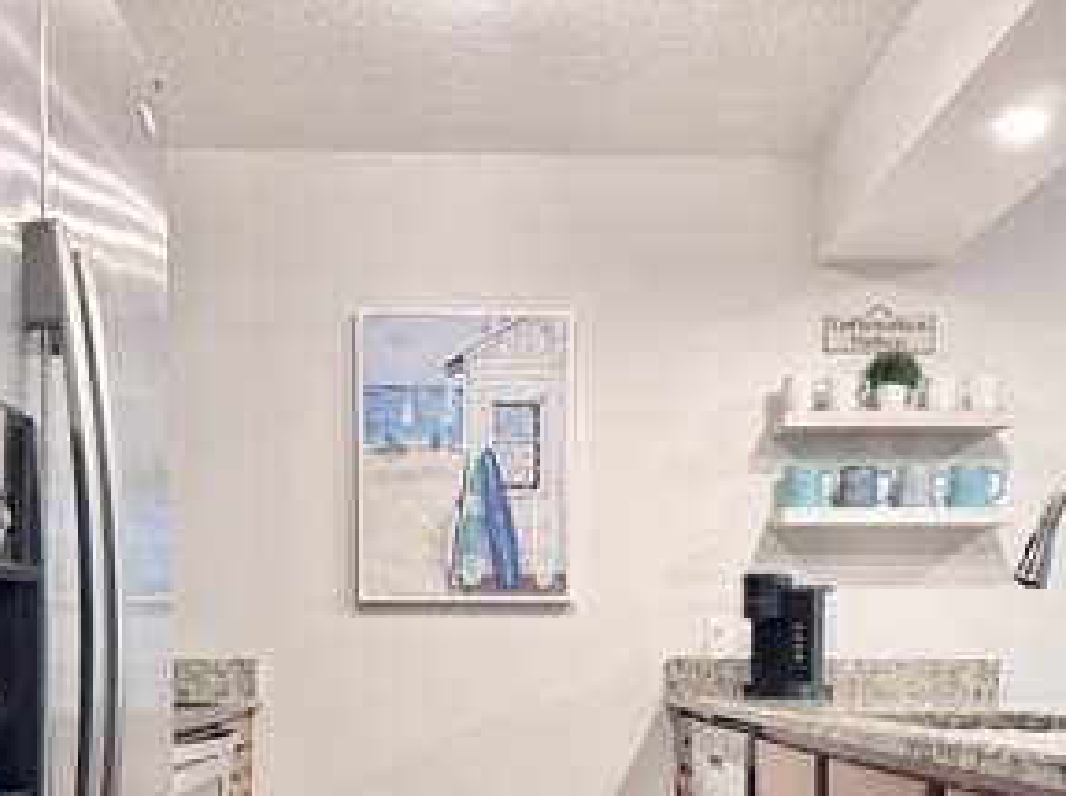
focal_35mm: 40
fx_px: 1230
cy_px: 661
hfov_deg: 46.9
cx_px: 511
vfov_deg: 34.5
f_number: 1.78
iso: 200
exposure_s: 1/60
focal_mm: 6.76
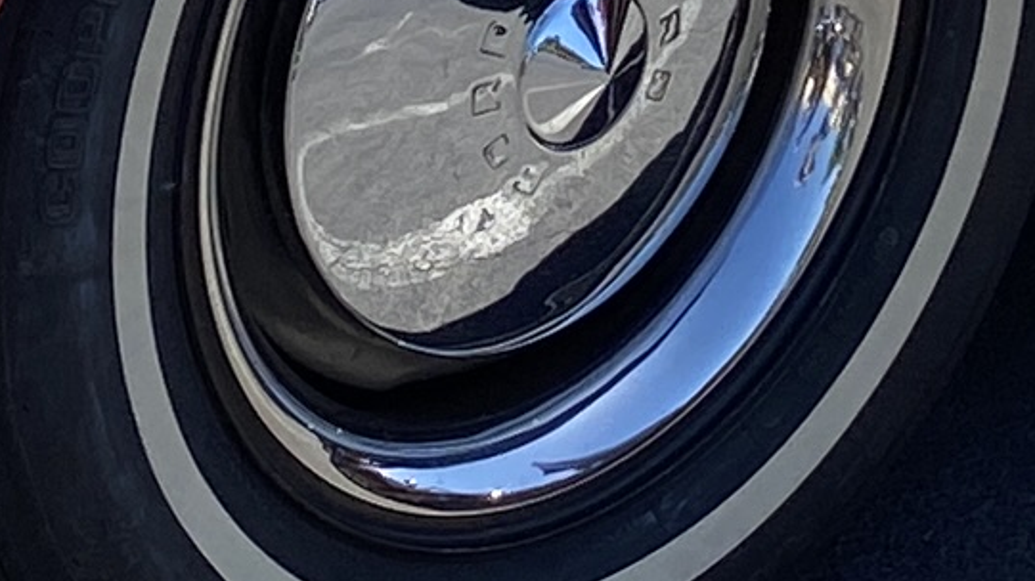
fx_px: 5789
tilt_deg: -14.1
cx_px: 966
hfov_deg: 10.2
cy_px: -1300
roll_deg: -1.5
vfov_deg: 5.3
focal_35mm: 211
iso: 32
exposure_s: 1/1565
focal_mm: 4.25
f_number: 1.8
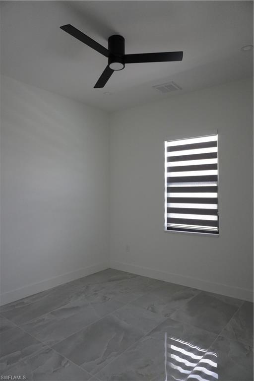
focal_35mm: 24
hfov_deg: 53.1
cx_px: 127
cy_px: 190
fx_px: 254
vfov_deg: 73.7
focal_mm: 16
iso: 1600
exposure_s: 1/160
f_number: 4
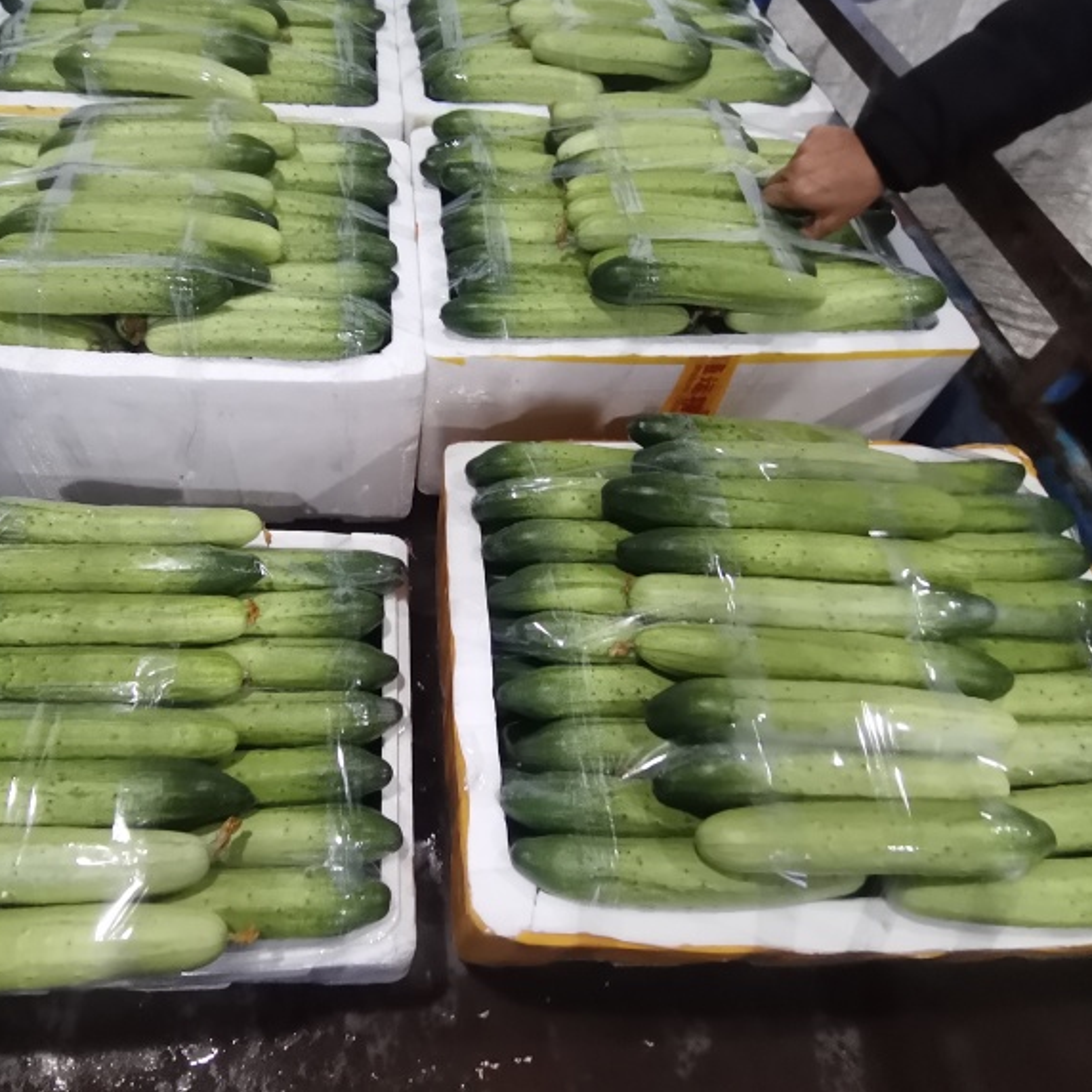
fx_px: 749
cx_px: 414
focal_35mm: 21
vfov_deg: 72.1
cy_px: 525
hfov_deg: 71.1
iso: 500
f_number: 2.4
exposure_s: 1/20
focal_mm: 1.78
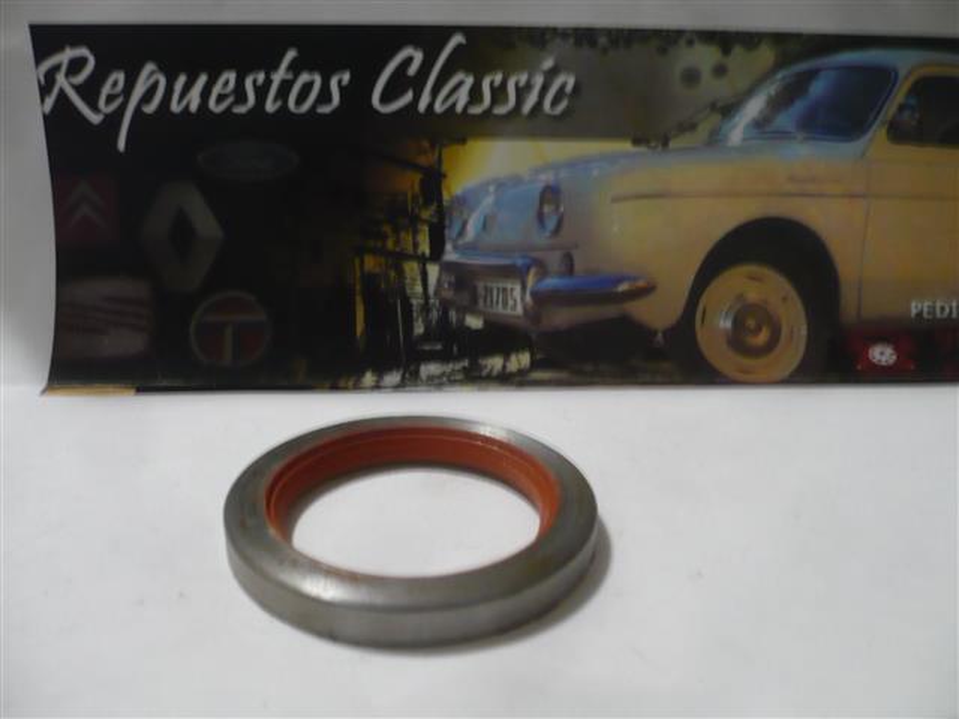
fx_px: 970
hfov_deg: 52.6
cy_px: 360
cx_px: 480
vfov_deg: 40.7
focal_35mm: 35
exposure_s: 1/6
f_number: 2.8
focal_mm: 5.8
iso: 200
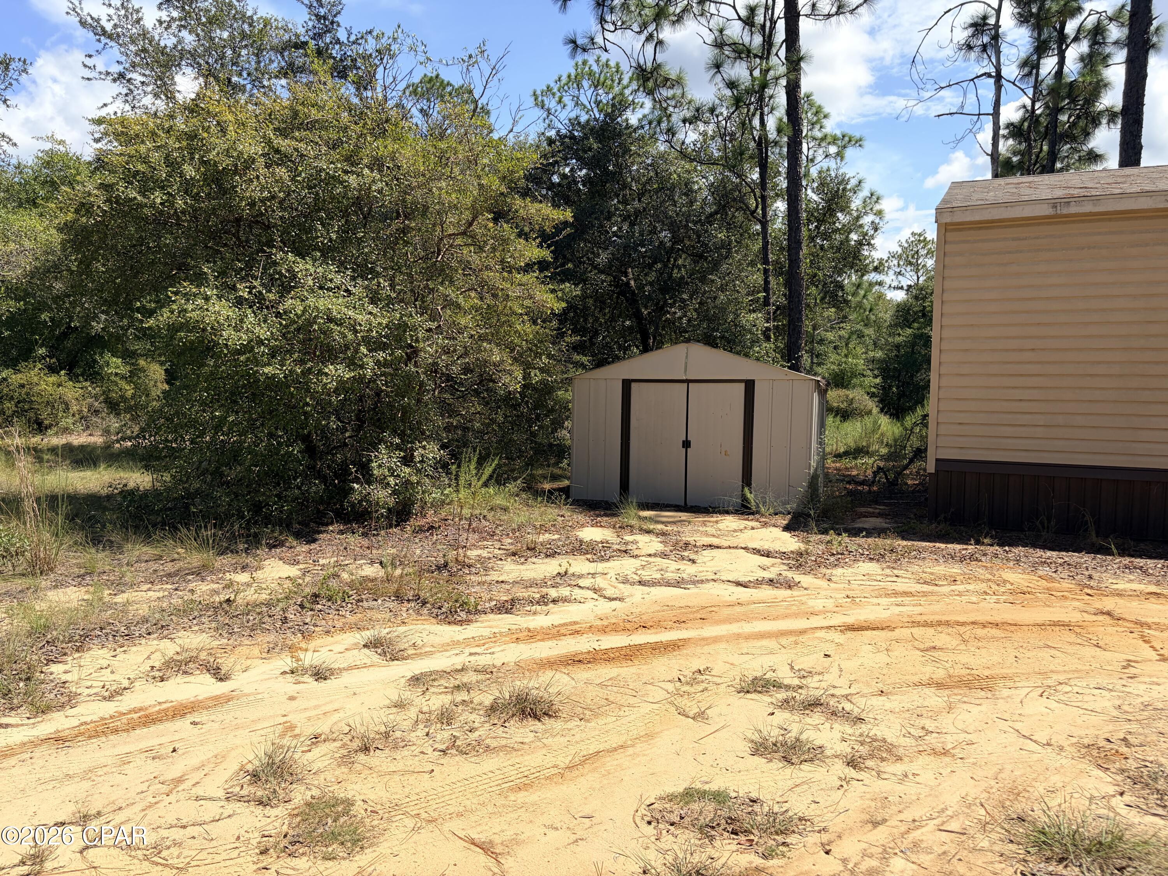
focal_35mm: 26
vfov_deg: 53.1
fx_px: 877
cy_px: 438
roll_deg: +0.9
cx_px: 584
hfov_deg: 67.3
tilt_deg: -4.1
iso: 50
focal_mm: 5.96
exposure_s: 1/3831
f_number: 1.6
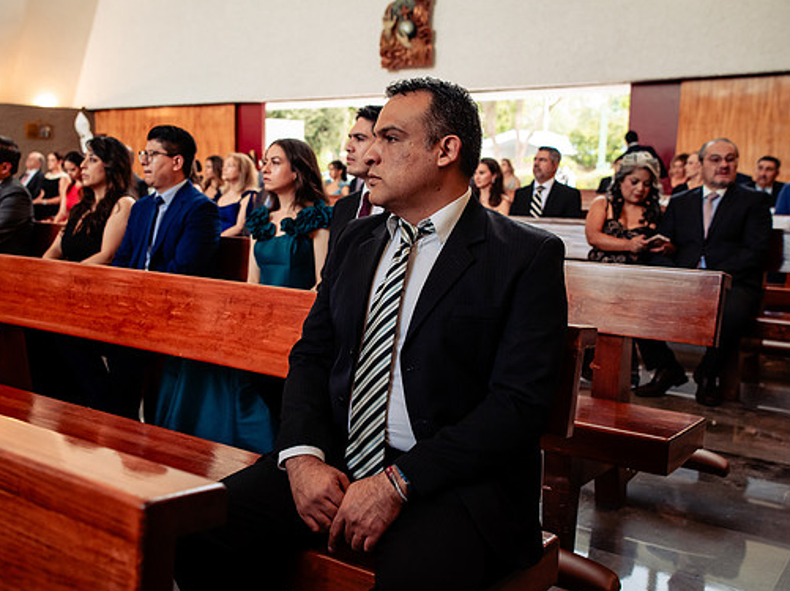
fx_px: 889
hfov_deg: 47.7
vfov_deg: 36.8
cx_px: 336
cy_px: 297
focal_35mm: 39
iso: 1600
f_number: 4.5
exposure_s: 1/125
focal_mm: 35
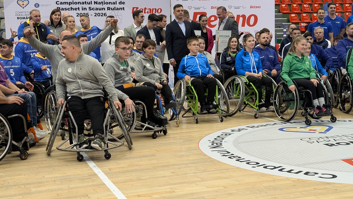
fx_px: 505
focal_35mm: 54
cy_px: 81
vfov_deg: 22.2
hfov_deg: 38.5
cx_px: 176
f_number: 1.68
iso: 790
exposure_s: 1/271
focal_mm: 6.9
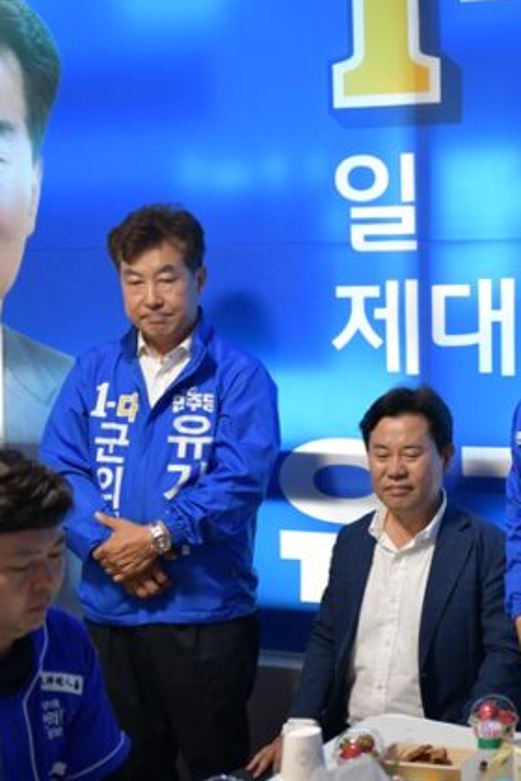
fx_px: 1389
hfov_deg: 20.4
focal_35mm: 64
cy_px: 392
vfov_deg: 31.4
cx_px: 551
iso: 2500
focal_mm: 42
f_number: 2.8
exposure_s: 1/400
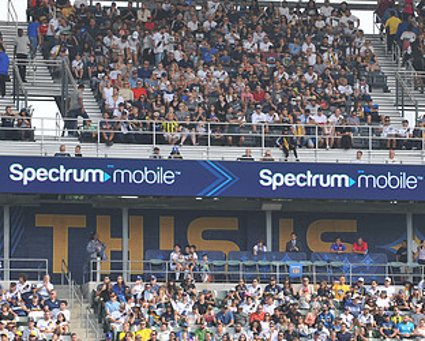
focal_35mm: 279
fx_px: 3512
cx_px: 292
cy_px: 184
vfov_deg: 5.6
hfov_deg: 6.9
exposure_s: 1/250
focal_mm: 160
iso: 200
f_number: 8
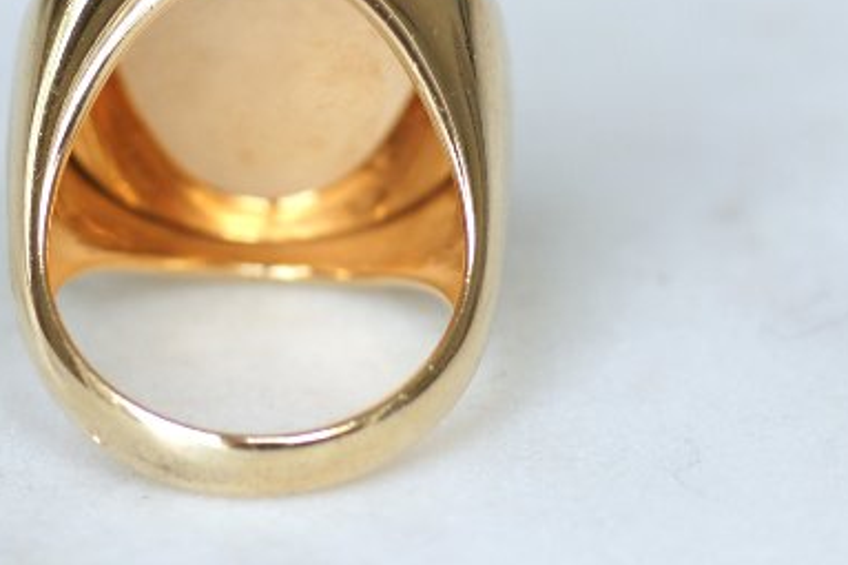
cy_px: 179
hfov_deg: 6.3
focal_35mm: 329
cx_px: 294
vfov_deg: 4.2
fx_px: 7746
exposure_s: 1/160
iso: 200
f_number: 4.5
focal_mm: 70
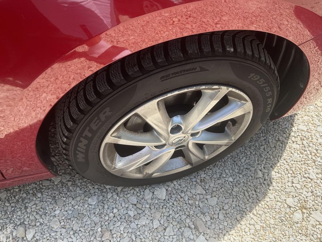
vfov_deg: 48.2
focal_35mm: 29
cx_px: 161
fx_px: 270
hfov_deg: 61.7
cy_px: 121
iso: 25
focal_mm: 3
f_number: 1.8
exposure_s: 1/450
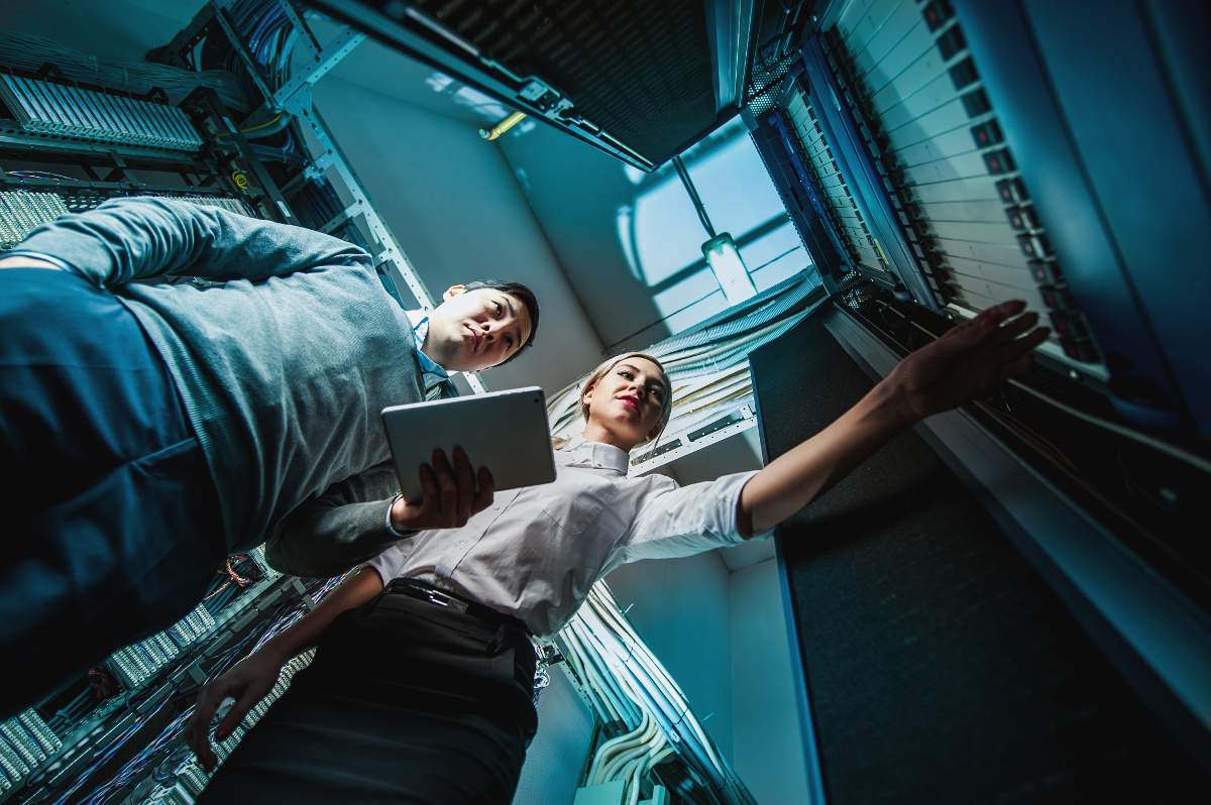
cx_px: 606
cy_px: 402
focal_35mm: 17
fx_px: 571
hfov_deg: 93.3
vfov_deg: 70.3
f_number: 3.2
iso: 100
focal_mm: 17
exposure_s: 1/160
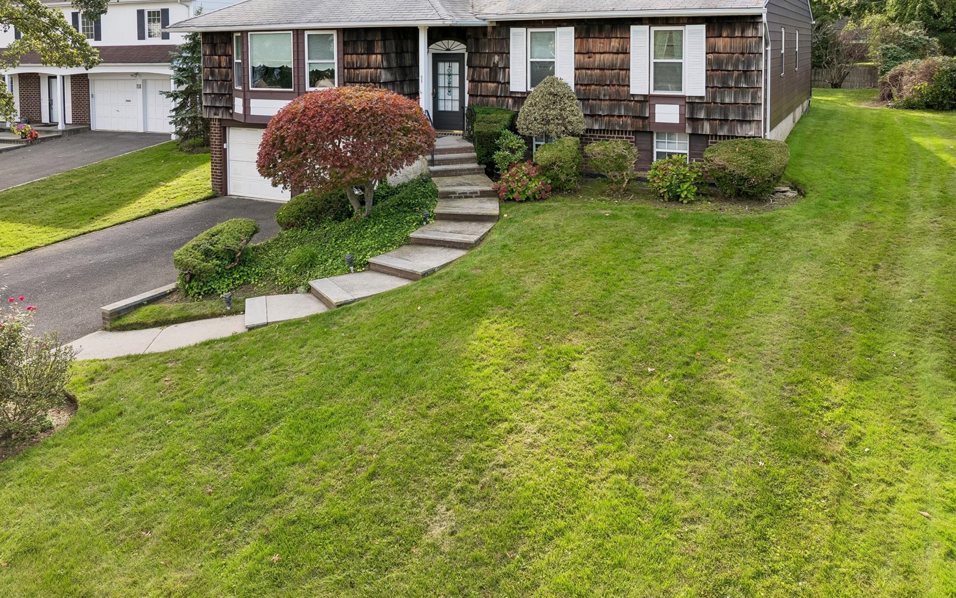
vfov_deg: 47.5
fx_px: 678
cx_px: 487
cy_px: 263
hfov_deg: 70.4
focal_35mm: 26
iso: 100
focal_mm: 12.3
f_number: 2.8
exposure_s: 1/50
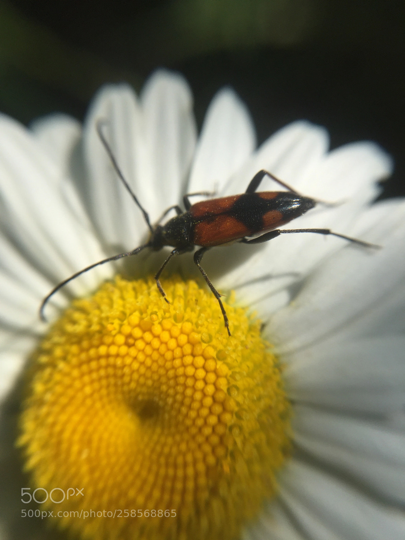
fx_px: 452
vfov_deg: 61.7
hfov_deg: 48.2
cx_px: 202
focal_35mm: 29
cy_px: 270
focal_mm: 4.15
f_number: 2.2
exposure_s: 1/3300
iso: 32
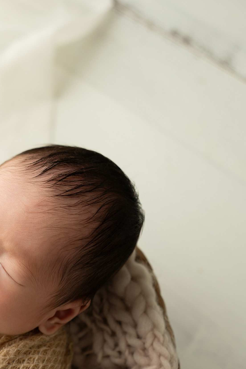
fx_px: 830
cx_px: -32
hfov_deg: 16.3
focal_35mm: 81
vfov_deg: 24.6
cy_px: 302
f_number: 2.2
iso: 100
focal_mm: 35
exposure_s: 1/160
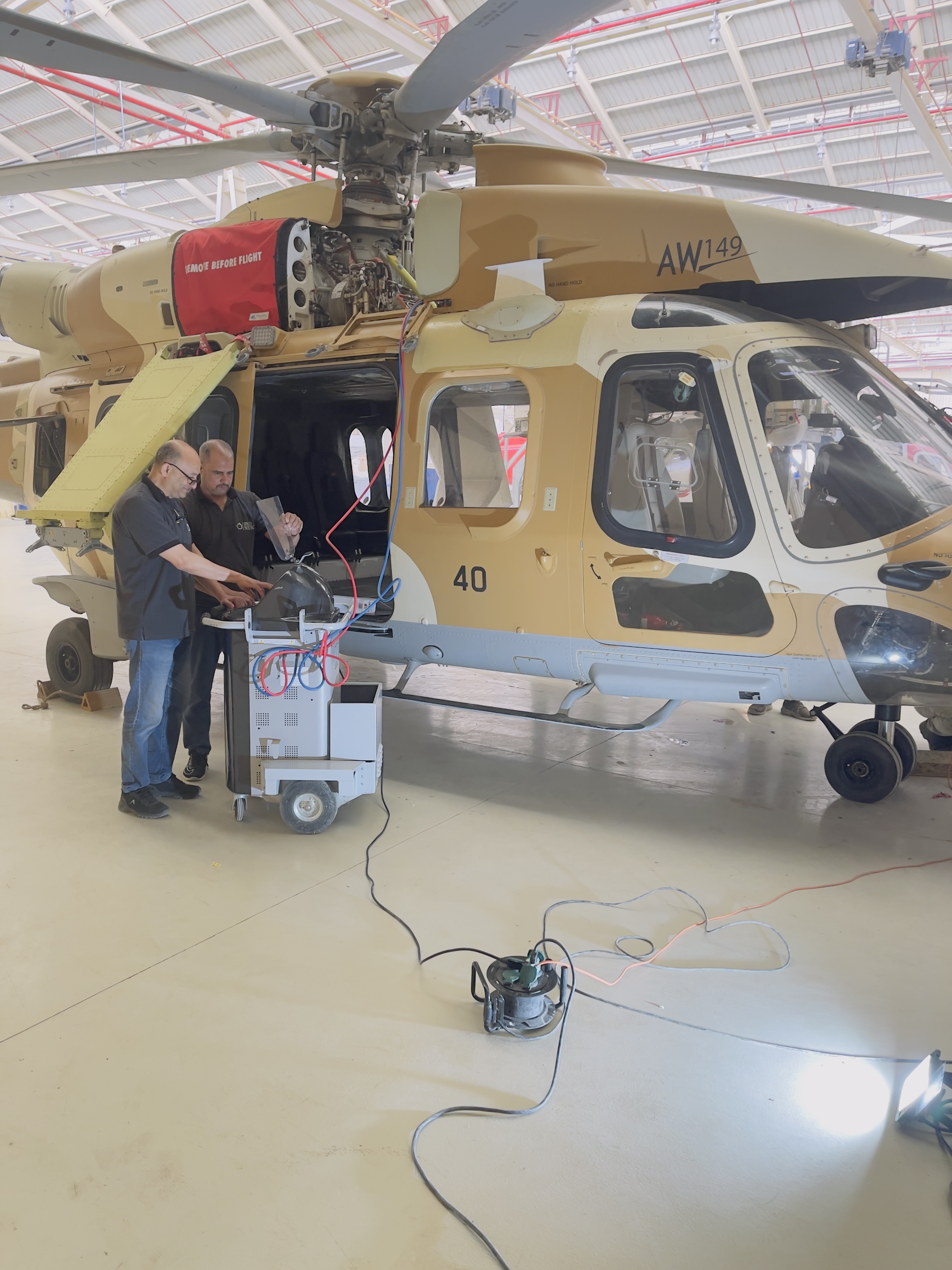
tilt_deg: -11.2
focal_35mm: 25
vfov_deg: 69.4
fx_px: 917
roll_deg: -0.8
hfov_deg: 54.9
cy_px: 635
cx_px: 476
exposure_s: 1/50
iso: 100
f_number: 1.6
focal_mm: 5.1
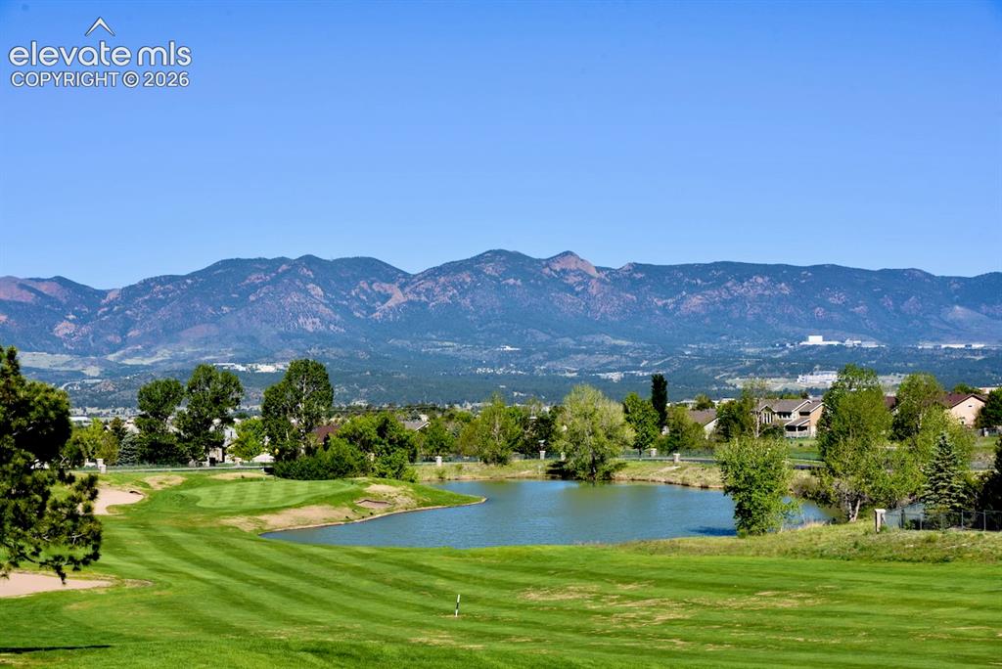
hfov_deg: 28.8
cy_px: 334
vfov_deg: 19.5
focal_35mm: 70
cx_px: 501
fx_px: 1949
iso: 200
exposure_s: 1/500
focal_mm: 70
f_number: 11
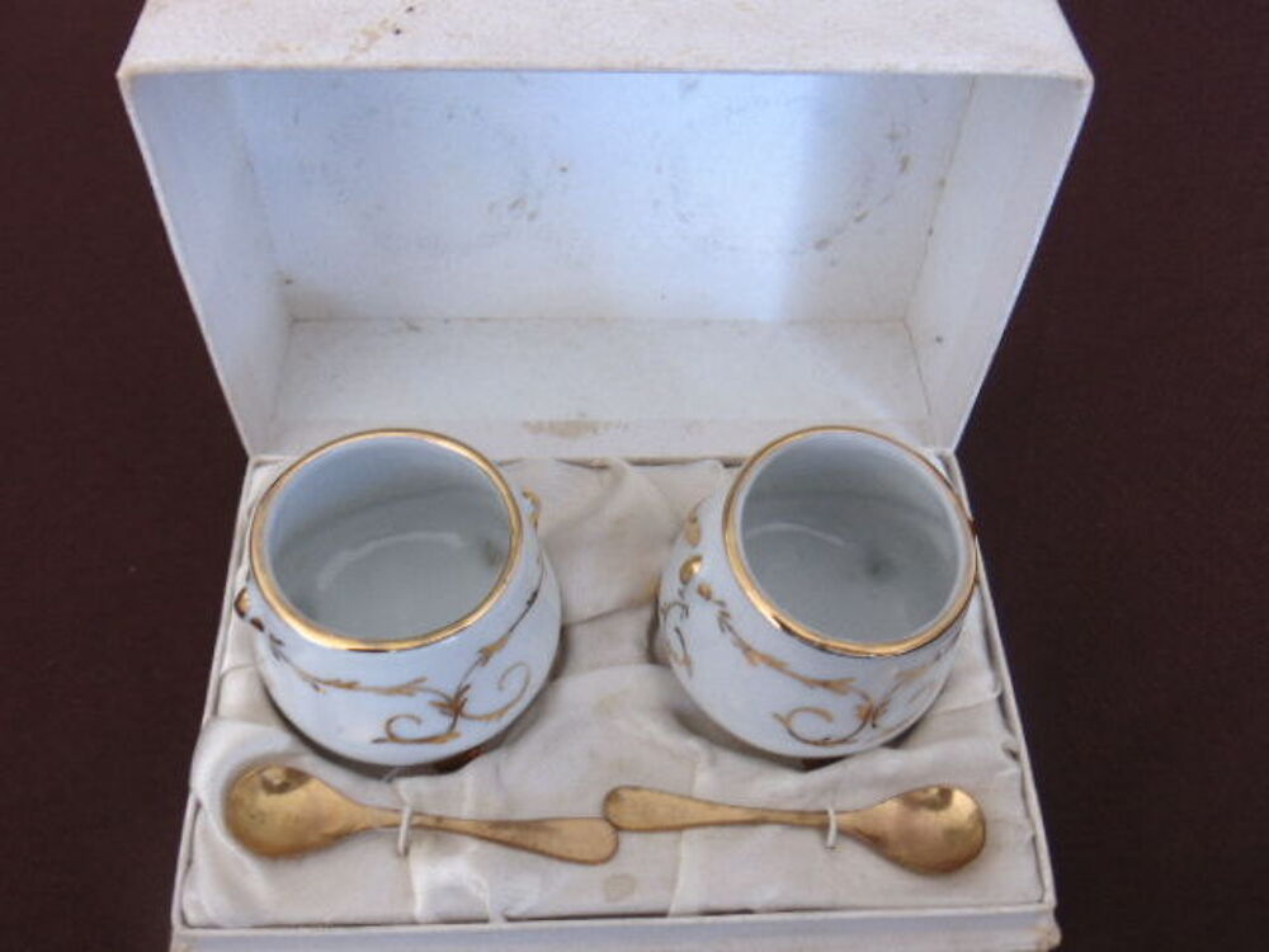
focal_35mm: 33
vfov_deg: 42.9
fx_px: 1210
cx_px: 634
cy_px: 476
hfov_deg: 55.4
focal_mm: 5.8
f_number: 3.2
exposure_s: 1/30
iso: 100
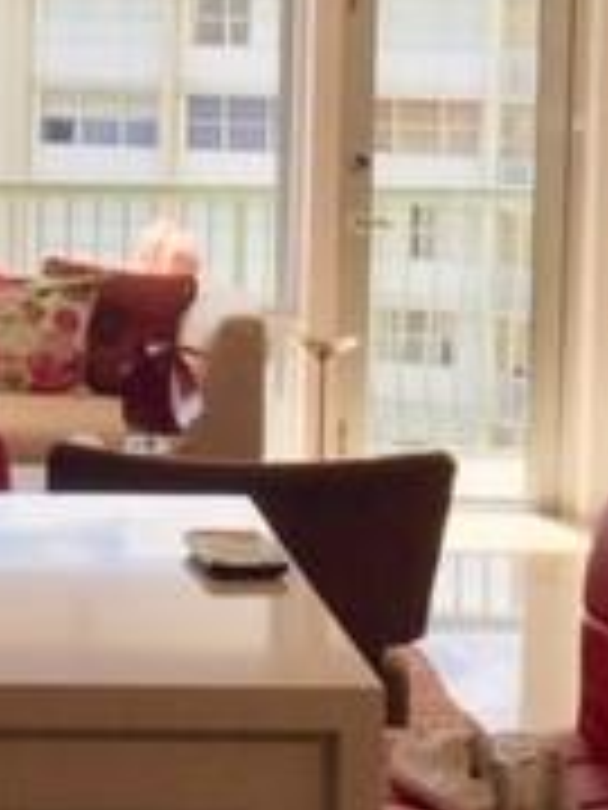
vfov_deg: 18.9
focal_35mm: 103
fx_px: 2412
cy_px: 166
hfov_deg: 14.1
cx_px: -41
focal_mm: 4.15
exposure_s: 1/1099
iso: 32
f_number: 2.2
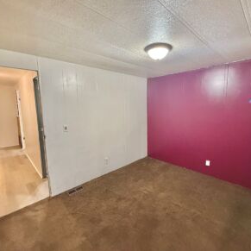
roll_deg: -0.1
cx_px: 138
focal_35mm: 17
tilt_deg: -6.6
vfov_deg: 84.0
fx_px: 139
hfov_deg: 83.7
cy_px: 122
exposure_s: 1/60
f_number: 2.2
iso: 640
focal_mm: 2.22
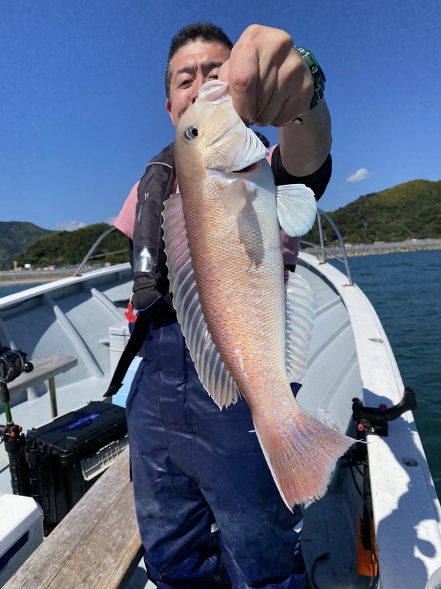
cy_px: 294
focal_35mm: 26
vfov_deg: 67.3
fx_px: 442
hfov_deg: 53.0
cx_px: 220
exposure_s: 1/7194
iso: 32
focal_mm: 4.25
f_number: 1.8
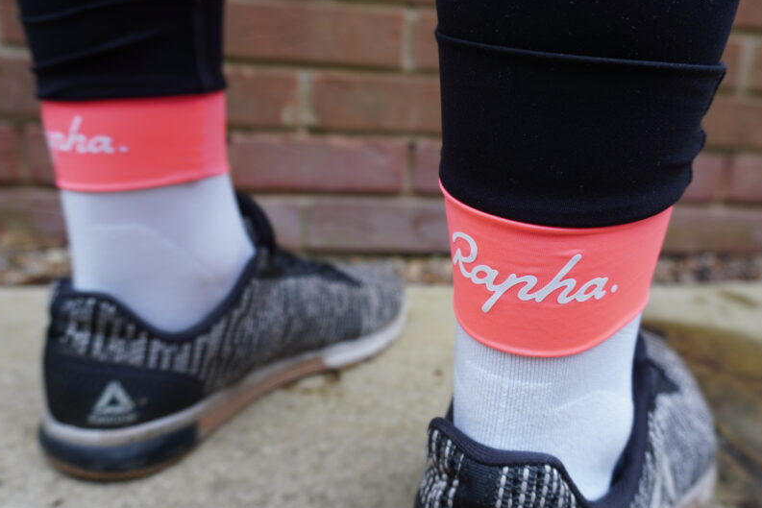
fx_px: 656
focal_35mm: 31
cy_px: 239
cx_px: 407
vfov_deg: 42.3
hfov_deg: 60.2
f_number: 3.5
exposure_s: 1/100
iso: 100
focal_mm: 16
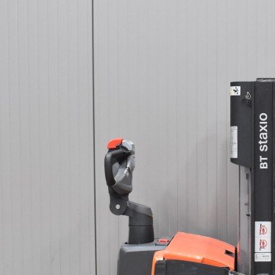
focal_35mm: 90
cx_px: 251
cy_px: 228
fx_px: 809
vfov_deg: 19.1
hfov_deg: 18.9
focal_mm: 22
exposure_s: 1/30
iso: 1600
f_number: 5
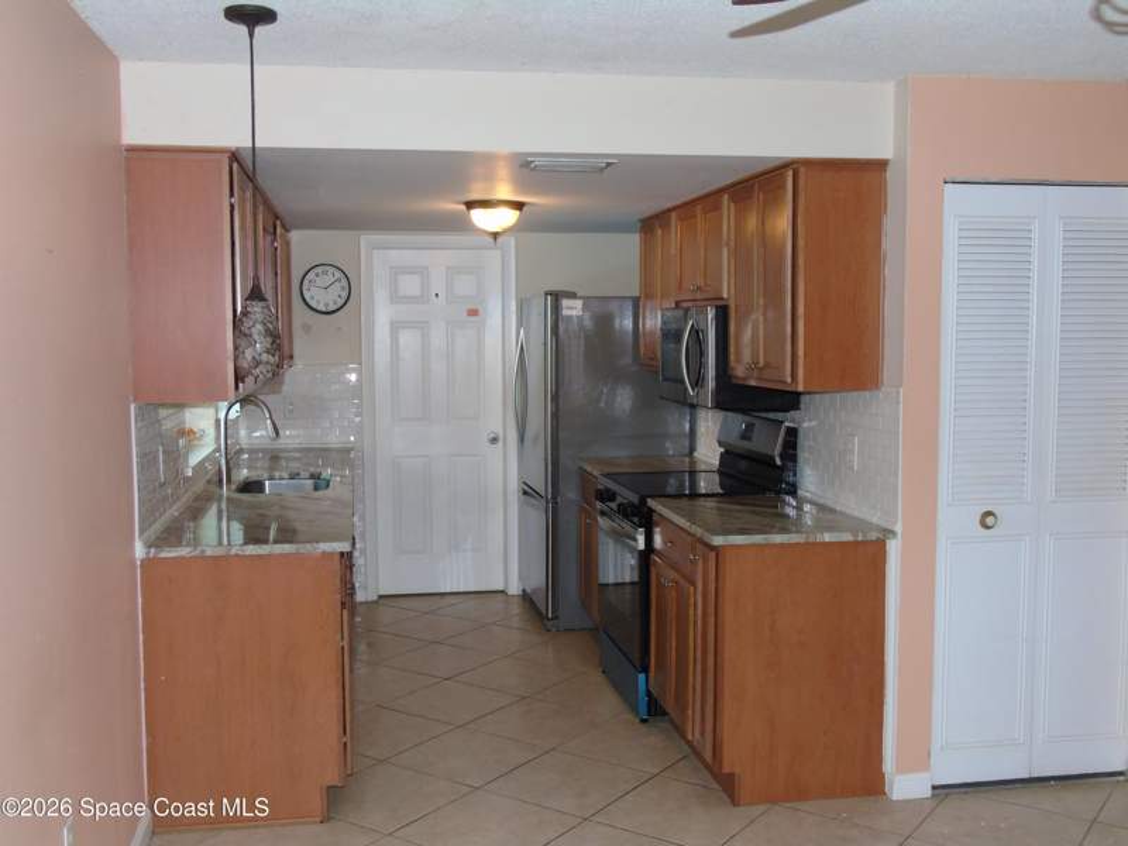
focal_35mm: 34
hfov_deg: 54.0
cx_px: 564
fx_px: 1108
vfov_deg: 41.8
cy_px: 423
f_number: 3.8
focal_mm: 6.1
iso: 250
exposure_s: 1/40
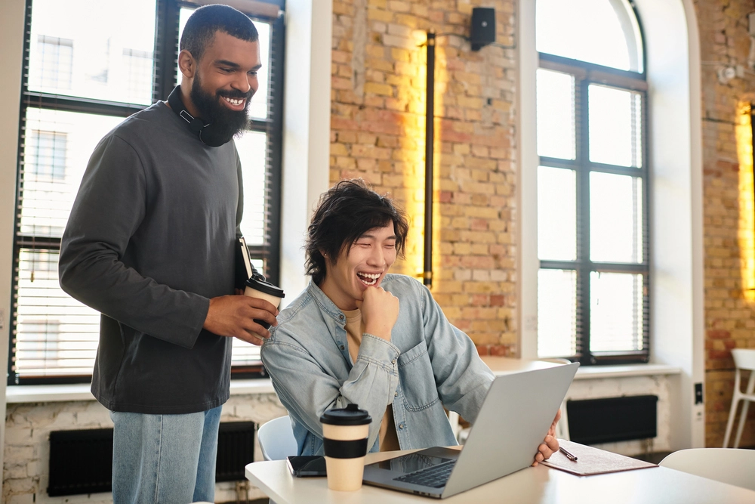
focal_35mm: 35
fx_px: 734
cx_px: 378
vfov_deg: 37.9
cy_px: 252
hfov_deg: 54.4
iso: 640
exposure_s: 1/200
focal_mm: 35
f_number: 2.8
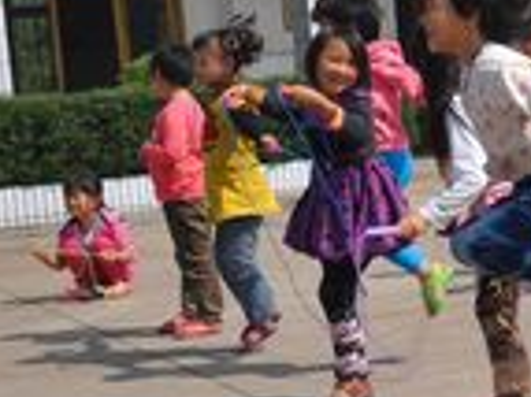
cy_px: 167
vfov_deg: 13.3
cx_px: 913
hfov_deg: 15.6
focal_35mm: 111
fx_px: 1701
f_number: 8
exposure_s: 1/250
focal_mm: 22
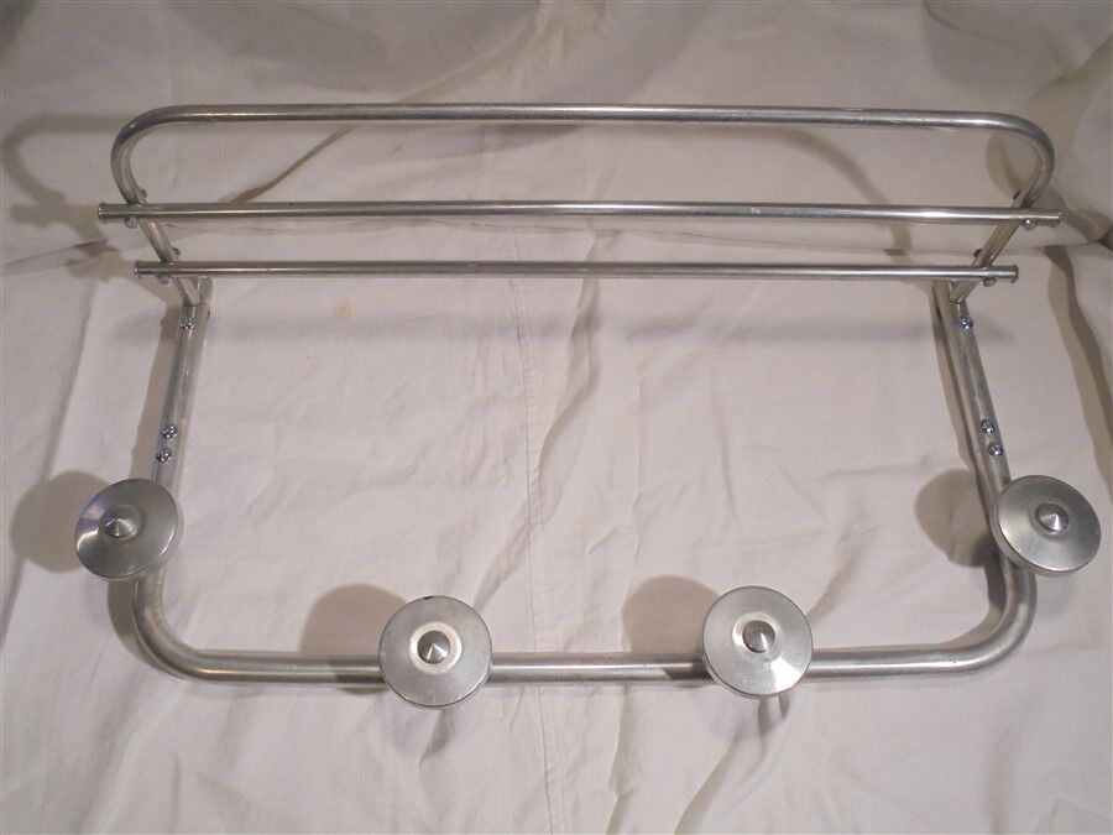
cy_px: 418
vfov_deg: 48.2
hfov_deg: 61.7
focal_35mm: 29
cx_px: 556
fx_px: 932
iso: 250
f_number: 3.7
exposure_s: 1/30
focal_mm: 5.3
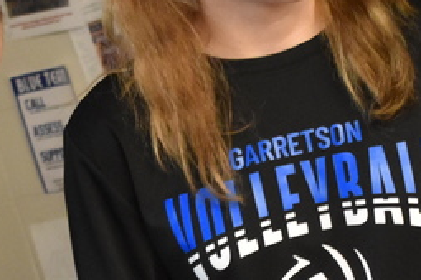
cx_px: 239
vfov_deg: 7.3
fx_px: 2187
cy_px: 302
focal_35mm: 187
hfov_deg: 11.0
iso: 3200
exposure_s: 1/60
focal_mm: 31
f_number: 4.2
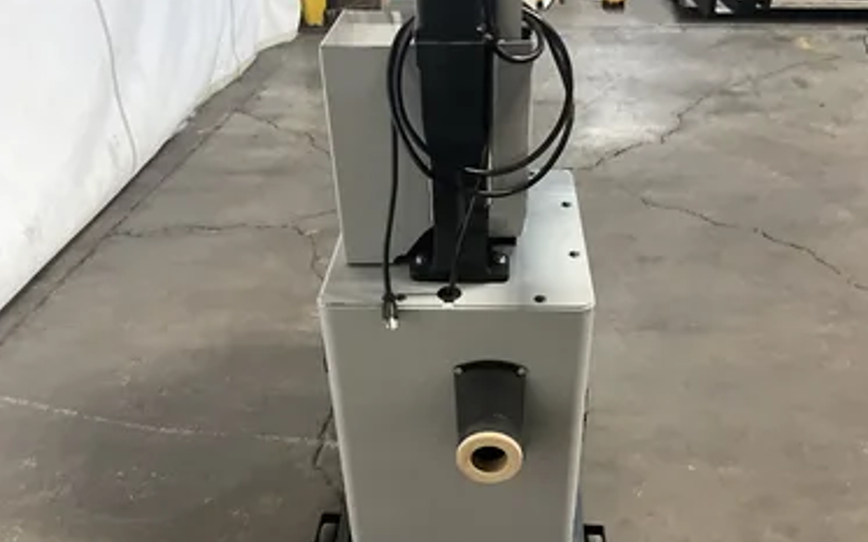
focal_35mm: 33
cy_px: 298
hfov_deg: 58.1
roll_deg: +1.0
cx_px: 456
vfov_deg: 38.3
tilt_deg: -33.4
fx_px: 781
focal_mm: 3
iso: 320
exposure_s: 1/35
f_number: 1.8
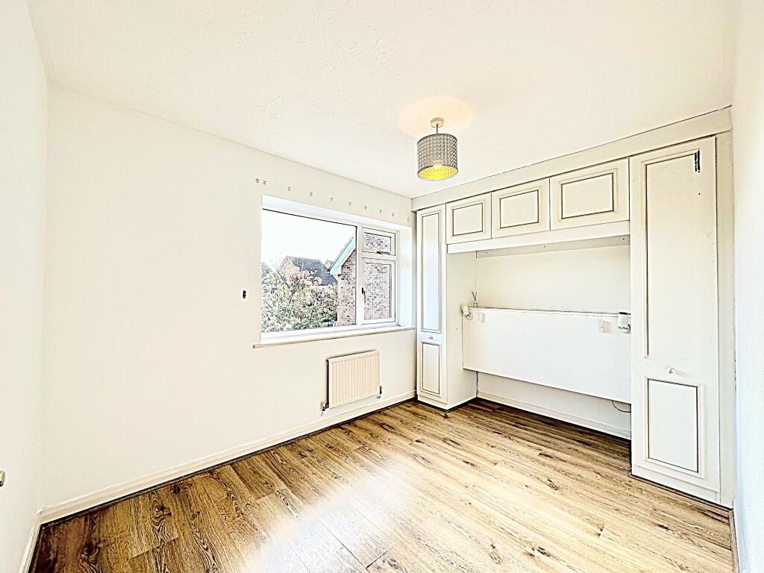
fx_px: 309
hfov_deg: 102.1
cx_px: 382
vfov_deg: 85.7
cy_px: 286
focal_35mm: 14
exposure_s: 1/303
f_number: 2.2
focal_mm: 2.22
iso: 40
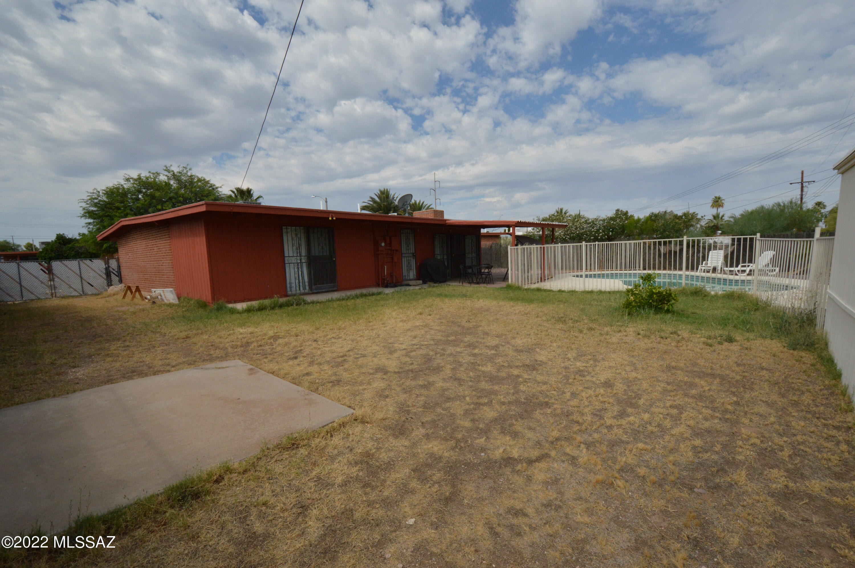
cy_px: 284
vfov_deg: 77.2
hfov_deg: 100.4
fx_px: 356
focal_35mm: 15
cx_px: 428
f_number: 13
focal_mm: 10
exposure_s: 1/1250
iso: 800
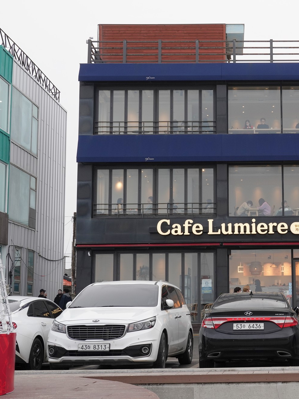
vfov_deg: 30.3
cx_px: 266
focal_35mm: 64
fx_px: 737
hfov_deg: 22.4
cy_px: 198
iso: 800
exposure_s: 1/100
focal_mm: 44
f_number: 14
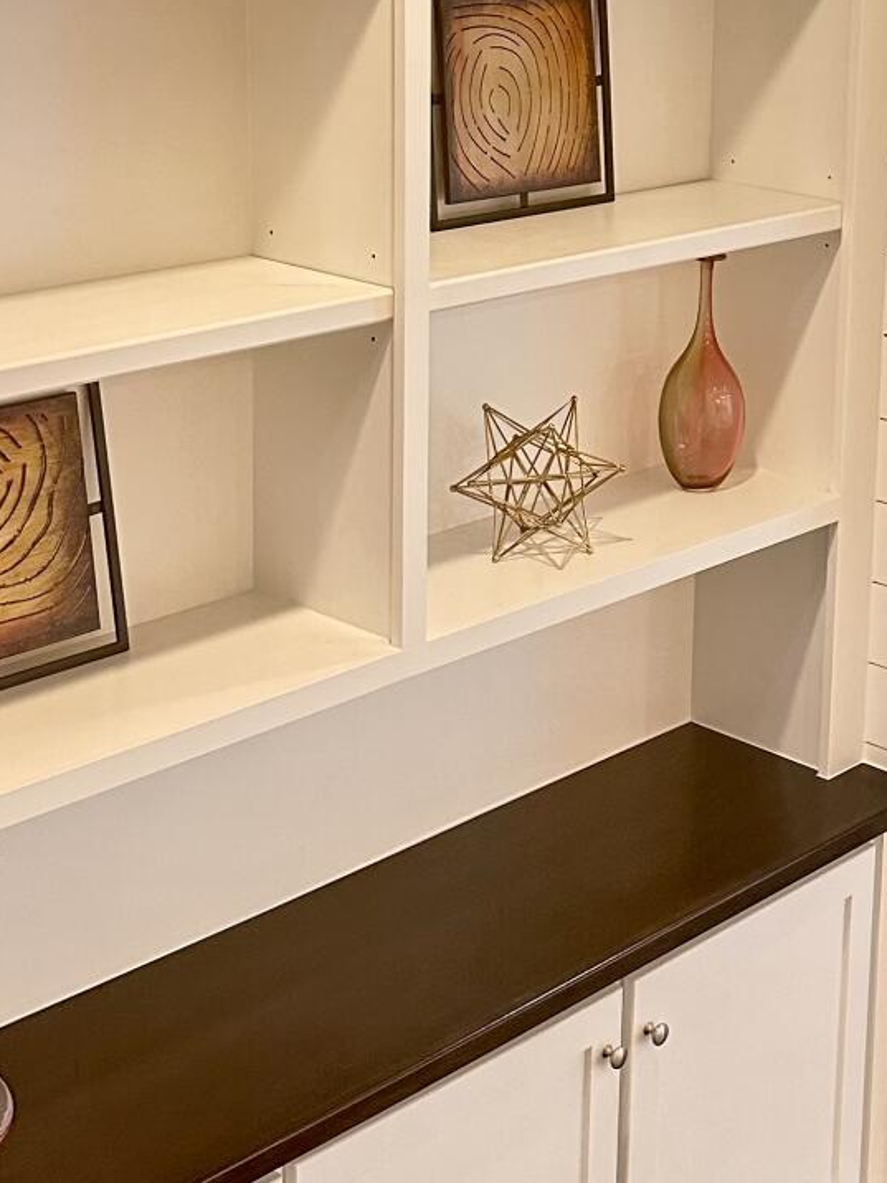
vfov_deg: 28.4
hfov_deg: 21.5
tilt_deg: -11.8
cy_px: 245
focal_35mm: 67
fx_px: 2289
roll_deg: -2.8
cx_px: 785
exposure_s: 1/60
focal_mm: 6.86
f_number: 1.78
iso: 400
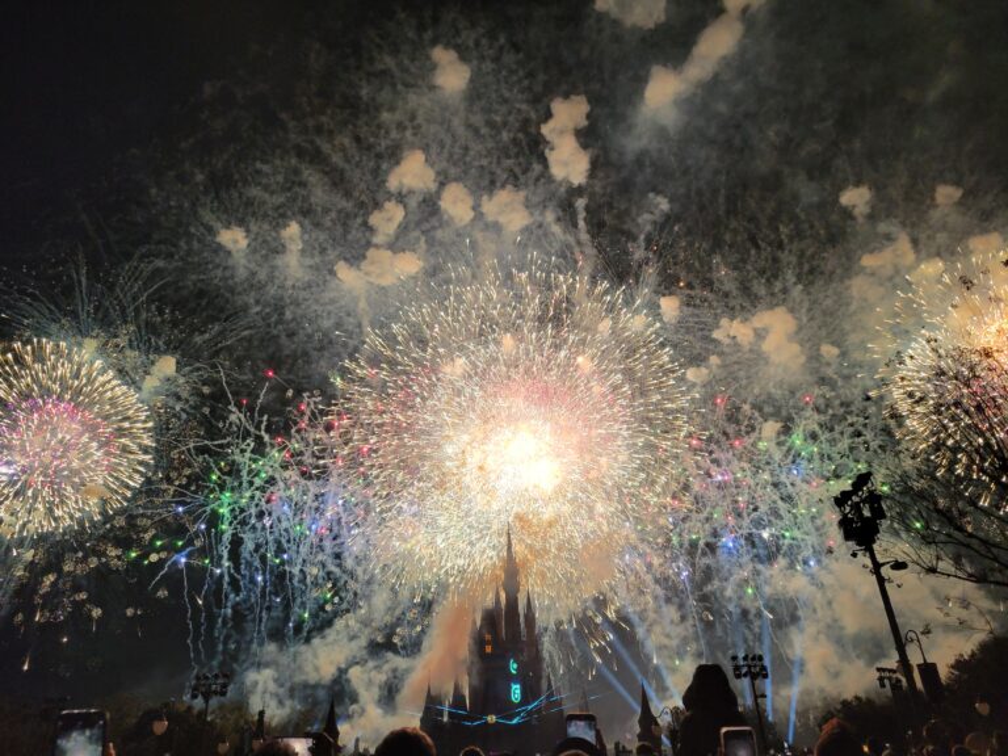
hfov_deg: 67.3
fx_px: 757
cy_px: 378
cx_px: 504
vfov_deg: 53.1
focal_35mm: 26
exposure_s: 1/120
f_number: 1.8
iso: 160
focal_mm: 5.4
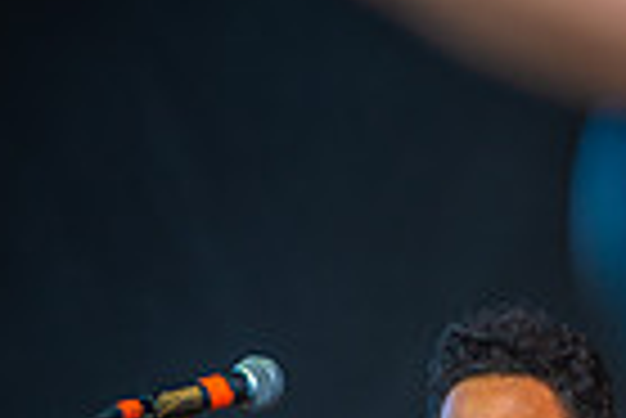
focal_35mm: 587
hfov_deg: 3.5
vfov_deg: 2.3
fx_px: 10218
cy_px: 616
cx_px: 540
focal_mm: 181
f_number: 3.2
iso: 160
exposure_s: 1/400
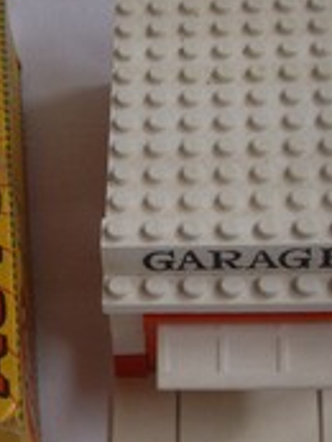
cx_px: 31
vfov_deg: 18.2
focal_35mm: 108
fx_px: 1379
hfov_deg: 13.6
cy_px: 253
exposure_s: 1/45
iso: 100
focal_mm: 6.6
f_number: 3.5
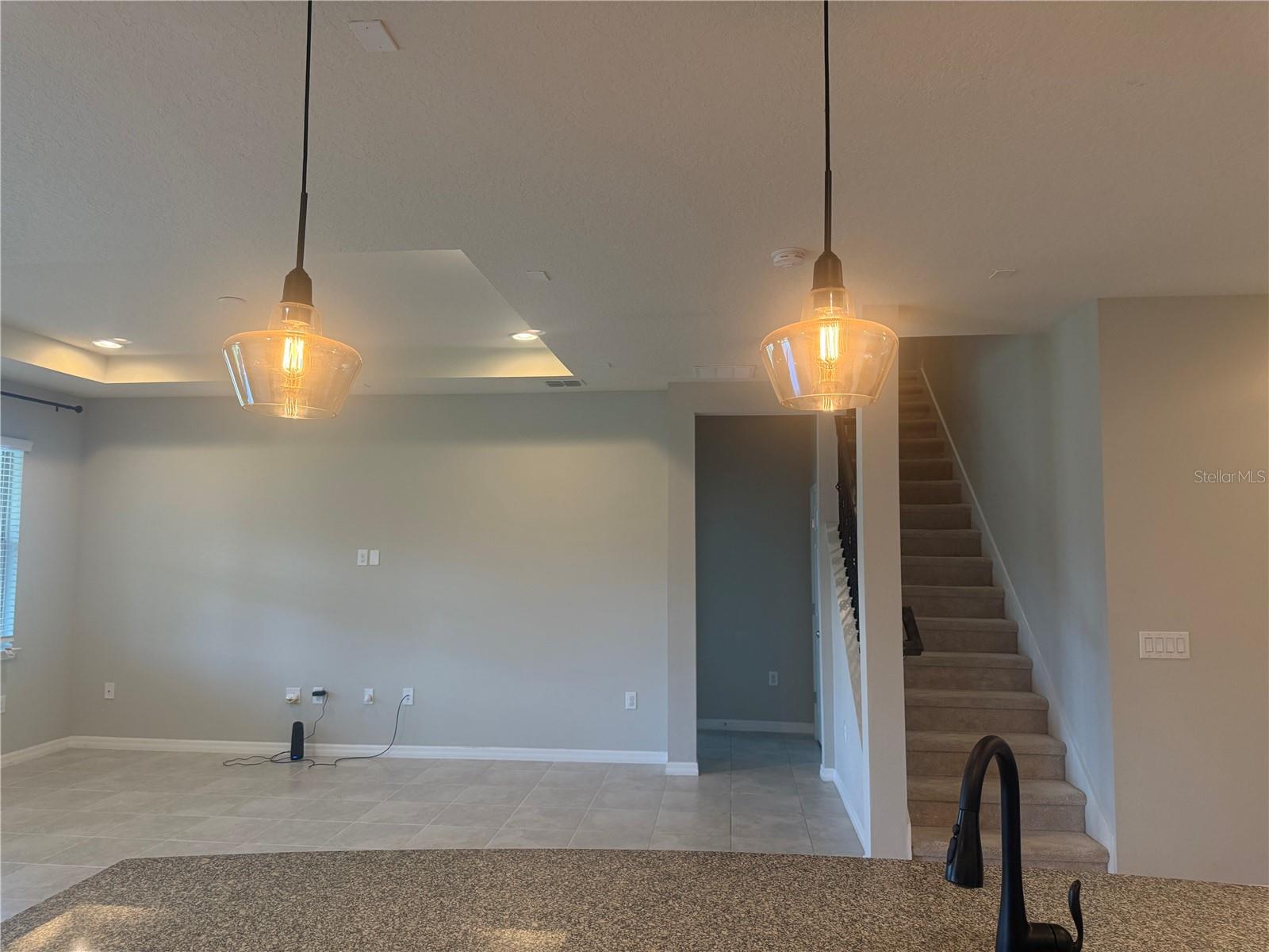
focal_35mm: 24
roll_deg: -0.4
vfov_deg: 56.8
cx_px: 634
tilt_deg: +4.1
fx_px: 880
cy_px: 476
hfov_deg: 71.6
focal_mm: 6.76
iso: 250
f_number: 1.78
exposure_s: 1/120
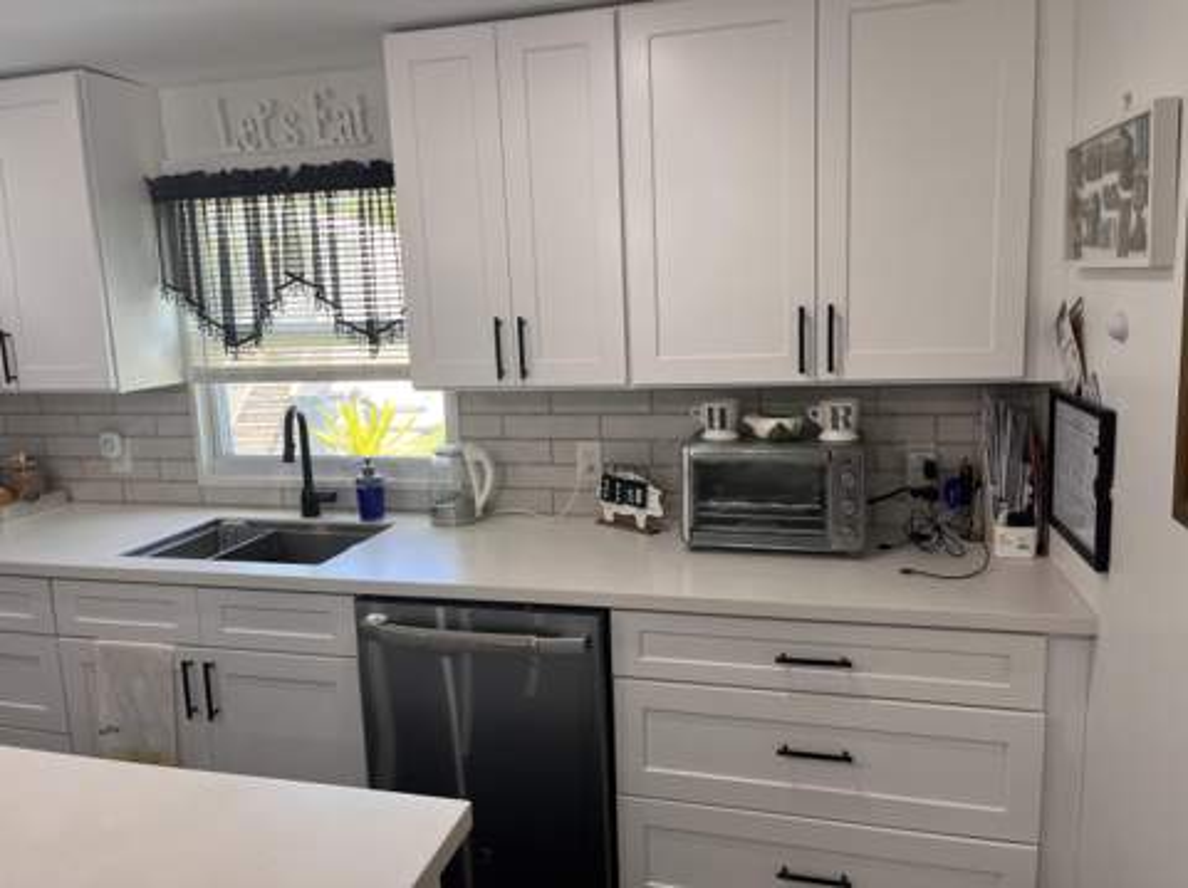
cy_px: 444
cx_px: 594
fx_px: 891
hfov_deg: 67.4
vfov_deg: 53.0
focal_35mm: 26
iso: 80
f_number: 1.6
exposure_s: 1/120
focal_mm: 5.1
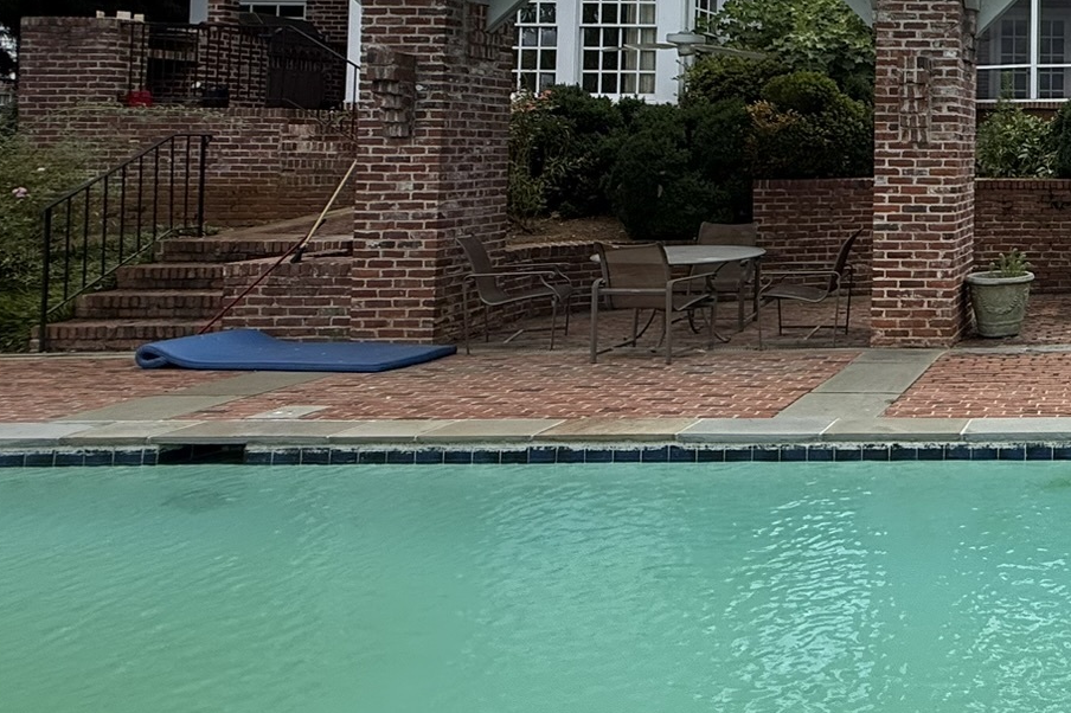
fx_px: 981
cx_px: 1195
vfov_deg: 38.0
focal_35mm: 33
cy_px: 109
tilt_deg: +3.0
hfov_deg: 43.4
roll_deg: +0.1
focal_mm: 2.22
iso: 64
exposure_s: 1/1534
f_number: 2.2
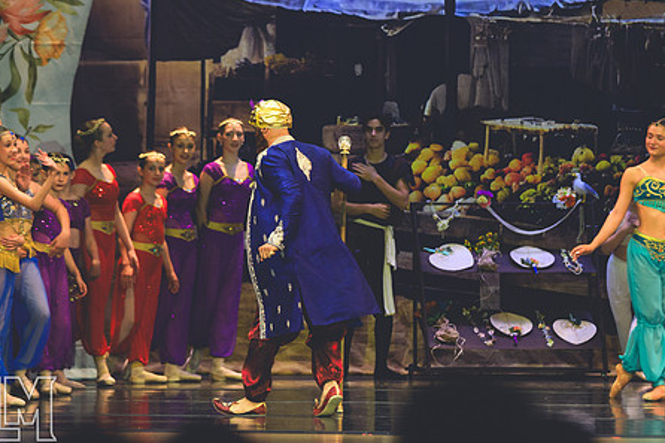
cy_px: 237
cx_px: 328
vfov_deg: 4.9
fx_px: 5207
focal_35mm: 282
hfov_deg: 7.3
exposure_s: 1/500
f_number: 2.8
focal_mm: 145
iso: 1600
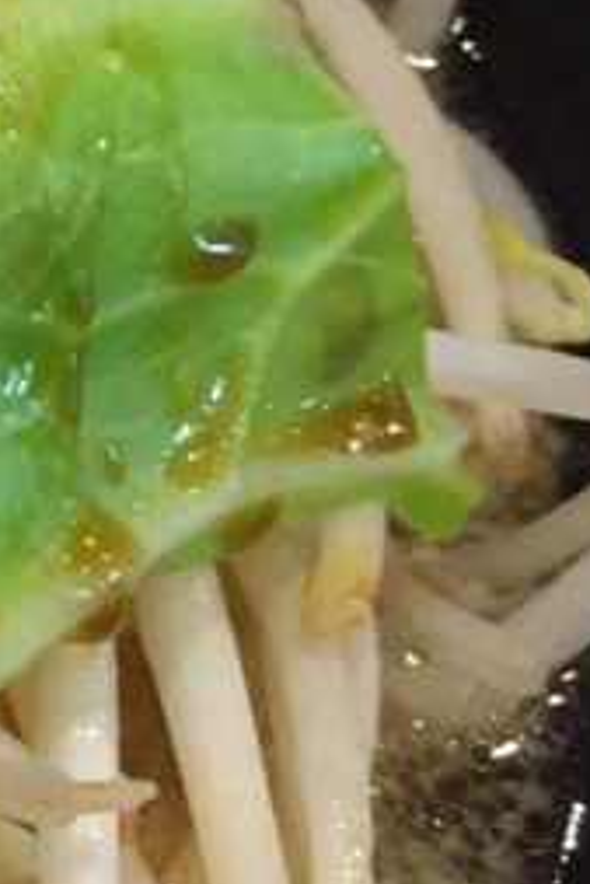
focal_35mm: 122
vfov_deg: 16.8
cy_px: 465
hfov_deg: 9.7
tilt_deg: -53.7
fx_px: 2995
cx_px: -929
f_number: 2.2
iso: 125
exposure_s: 1/30
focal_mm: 4.15
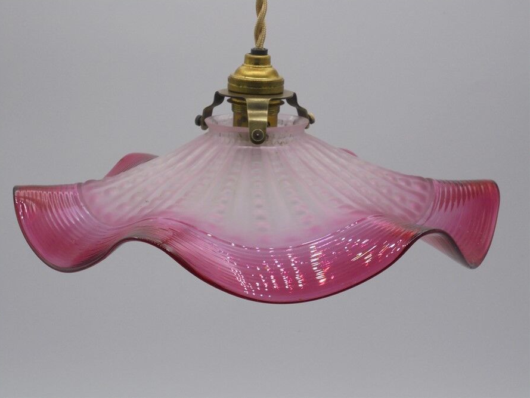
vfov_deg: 17.6
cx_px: 262
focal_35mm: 84
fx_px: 1286
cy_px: 197
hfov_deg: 23.3
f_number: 6.7
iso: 100
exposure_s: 1/200
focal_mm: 14.9
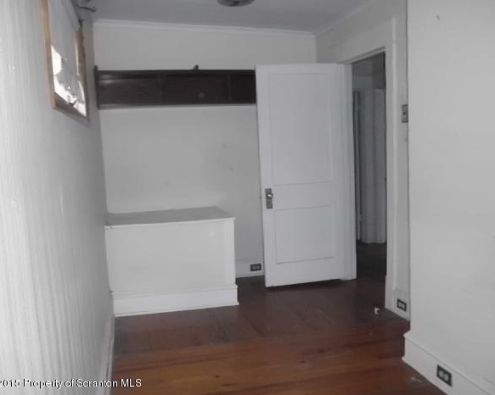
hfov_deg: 58.8
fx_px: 439
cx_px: 256
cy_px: 197
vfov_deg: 48.5
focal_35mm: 30
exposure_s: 1/60
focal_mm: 5.05
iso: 800
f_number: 7.2
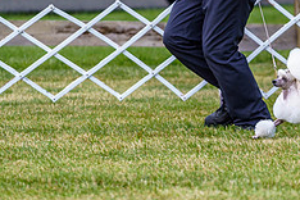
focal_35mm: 454
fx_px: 3783
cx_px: 282
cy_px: -15
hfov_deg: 4.5
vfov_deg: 3.0
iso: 200
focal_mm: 183
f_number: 4
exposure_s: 1/500
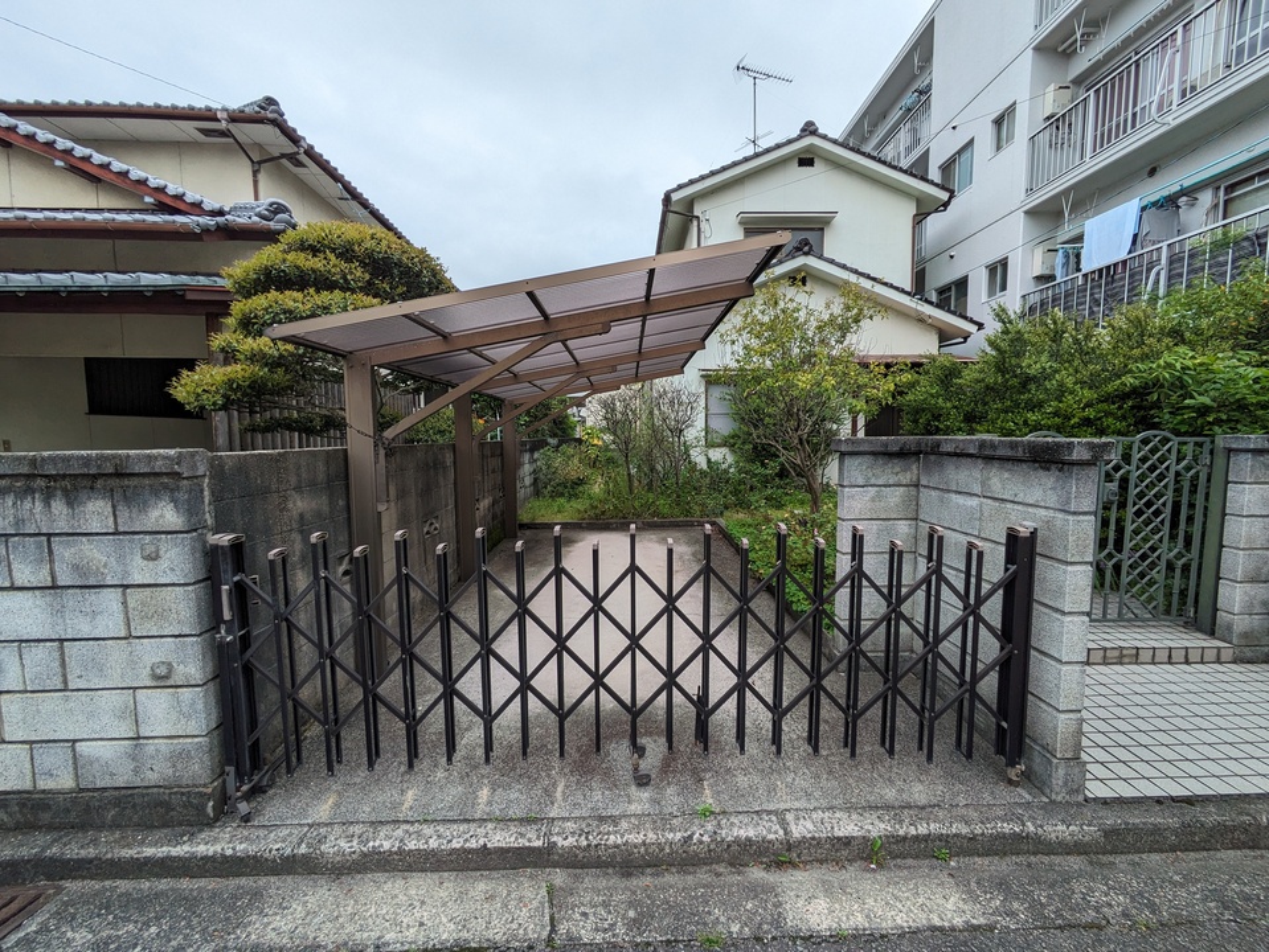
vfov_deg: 85.7
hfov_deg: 102.0
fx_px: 513
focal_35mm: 14
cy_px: 476
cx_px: 634
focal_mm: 1.83
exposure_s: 1/523
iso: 52
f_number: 2.2
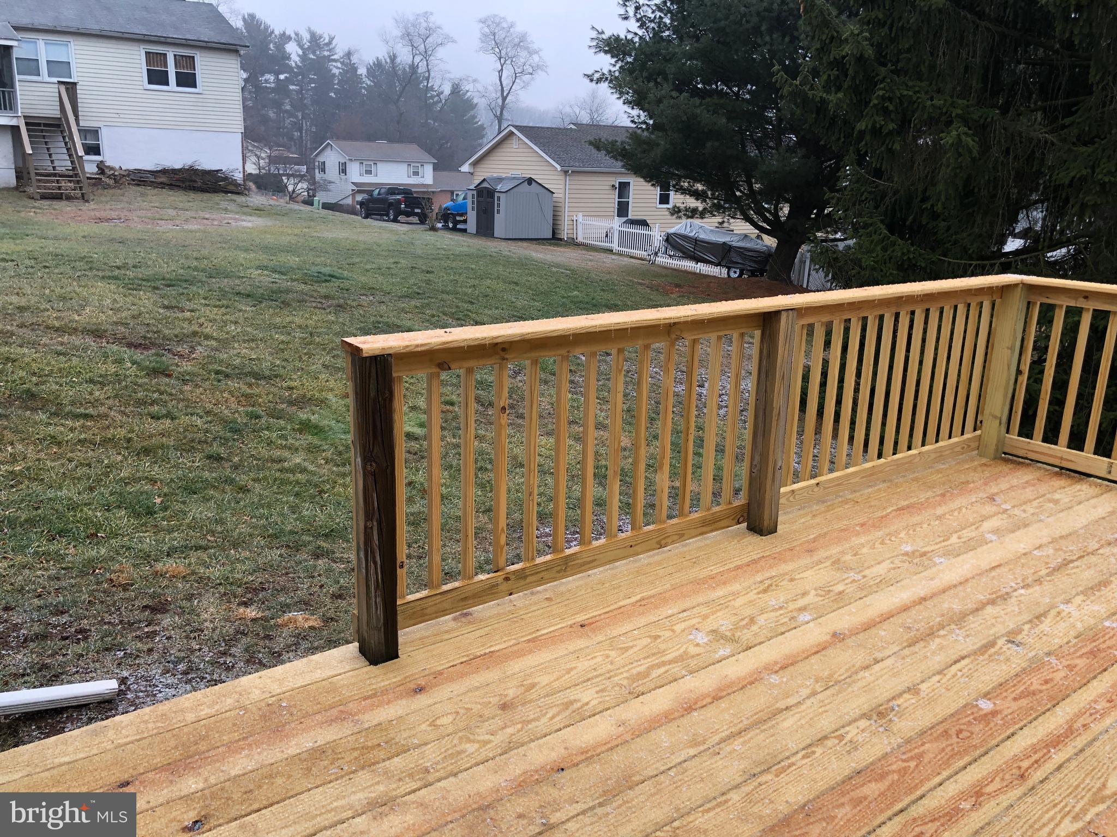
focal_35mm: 28
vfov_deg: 49.7
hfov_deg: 63.4
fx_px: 904
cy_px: 418
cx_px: 558
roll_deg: -0.9
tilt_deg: -14.2
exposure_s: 1/120
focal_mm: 4
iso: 40
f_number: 1.8
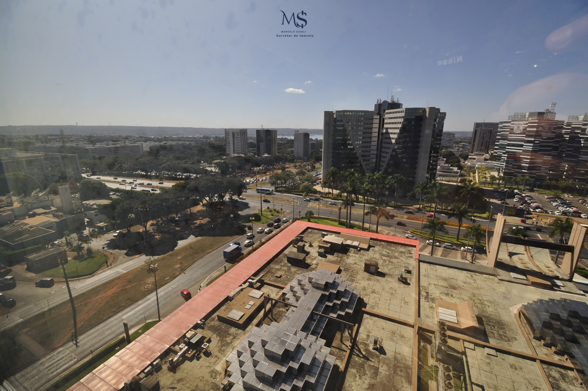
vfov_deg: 77.2
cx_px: 294
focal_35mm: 15
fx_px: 245
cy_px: 196
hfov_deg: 100.5
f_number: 8
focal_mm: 10
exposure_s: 1/60
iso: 400
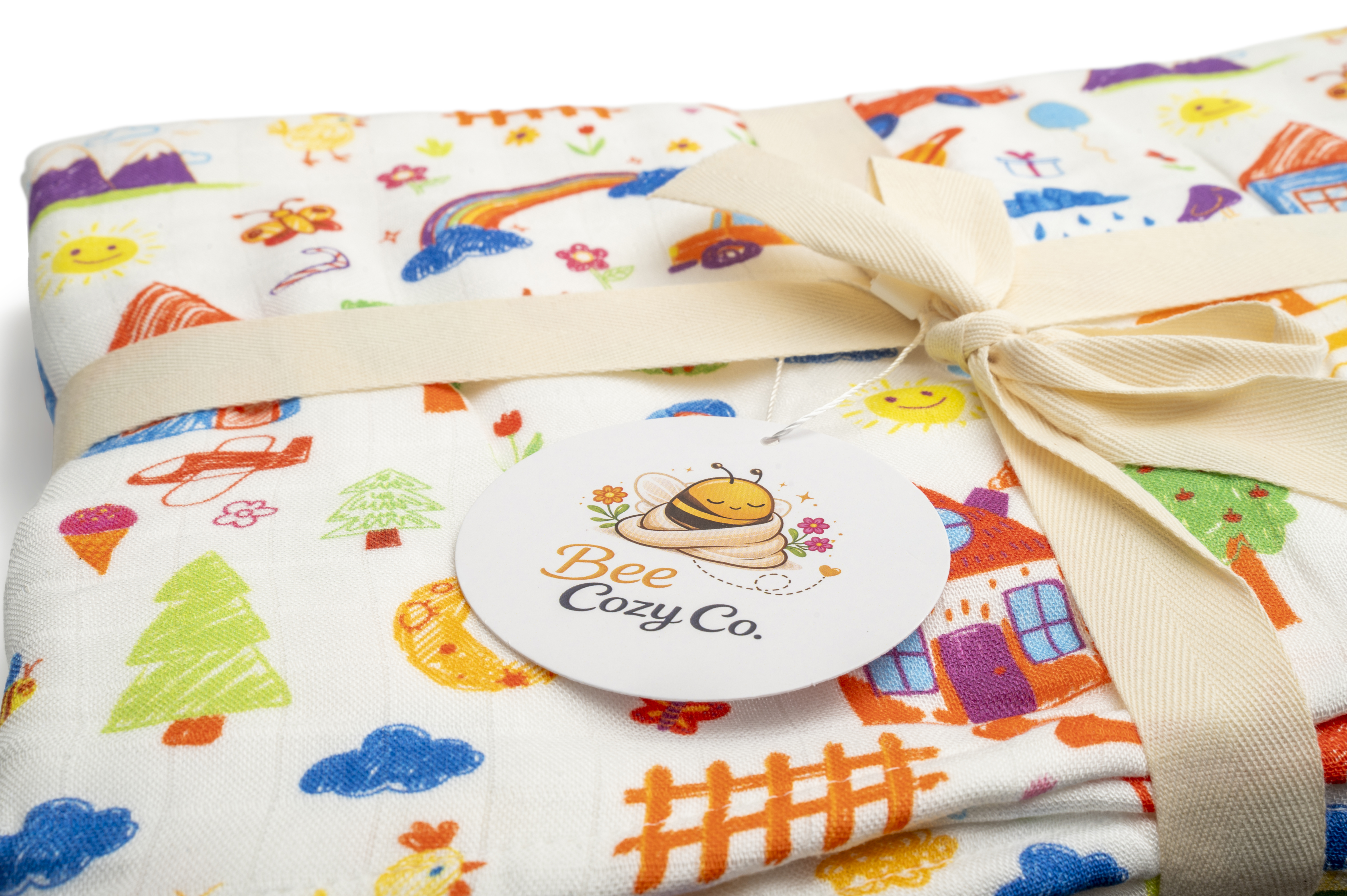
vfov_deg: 27.0
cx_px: 674
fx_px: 1870
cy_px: 448
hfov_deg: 39.6
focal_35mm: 50
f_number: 18
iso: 160
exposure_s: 1/200
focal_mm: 50
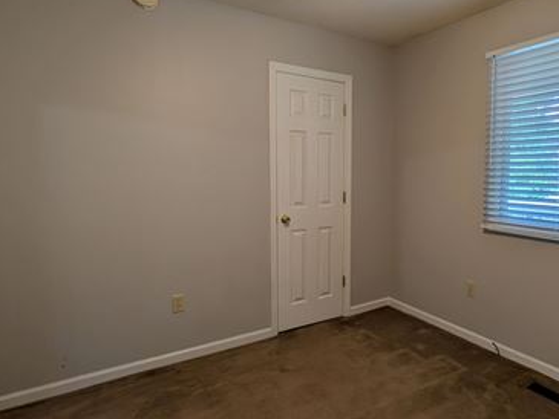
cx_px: 361
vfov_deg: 63.5
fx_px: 339
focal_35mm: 21
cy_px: 202
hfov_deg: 77.0
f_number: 1.7
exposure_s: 1/120
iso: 90
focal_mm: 2.02
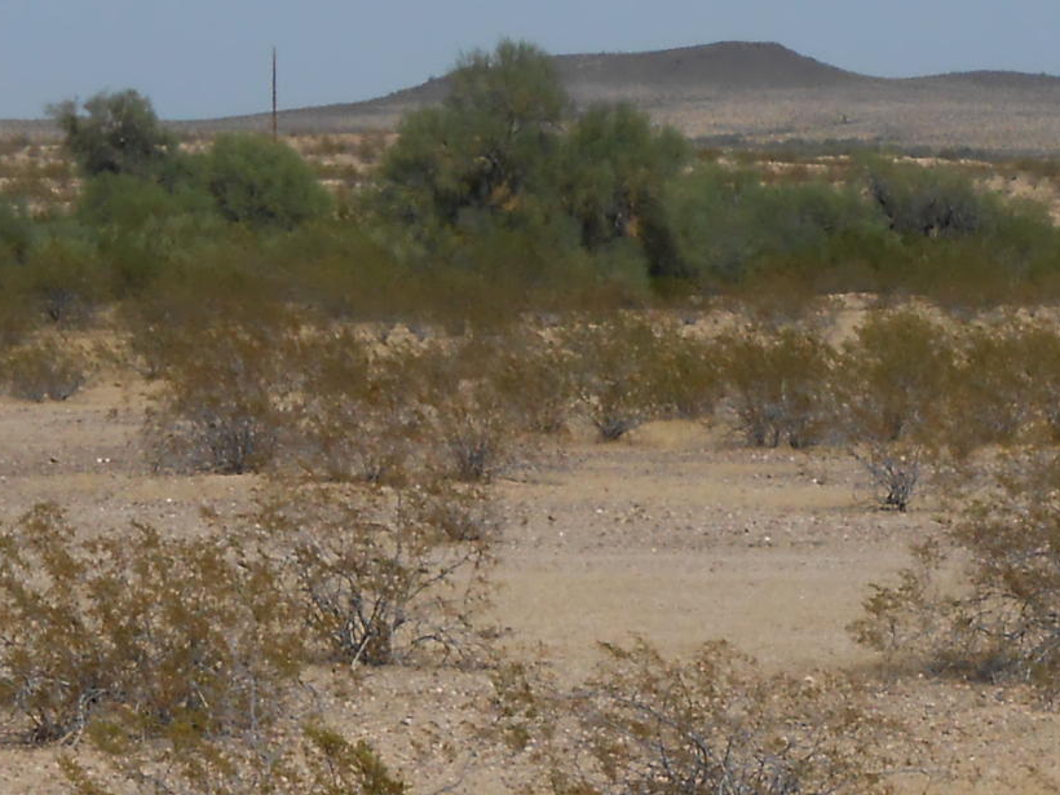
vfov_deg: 9.1
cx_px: 955
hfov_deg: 12.2
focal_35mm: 161
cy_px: 936
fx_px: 4930
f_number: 4.5
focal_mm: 7.8
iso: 80
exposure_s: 1/1250
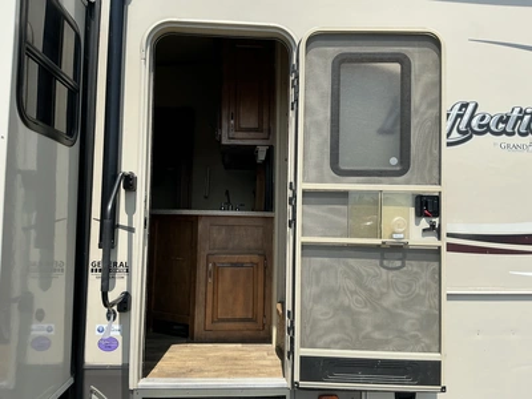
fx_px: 430
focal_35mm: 28
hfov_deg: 63.4
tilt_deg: +6.7
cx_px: 266
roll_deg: -3.6
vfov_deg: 49.7
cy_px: 200
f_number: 1.8
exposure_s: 1/1412
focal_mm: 3
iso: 25
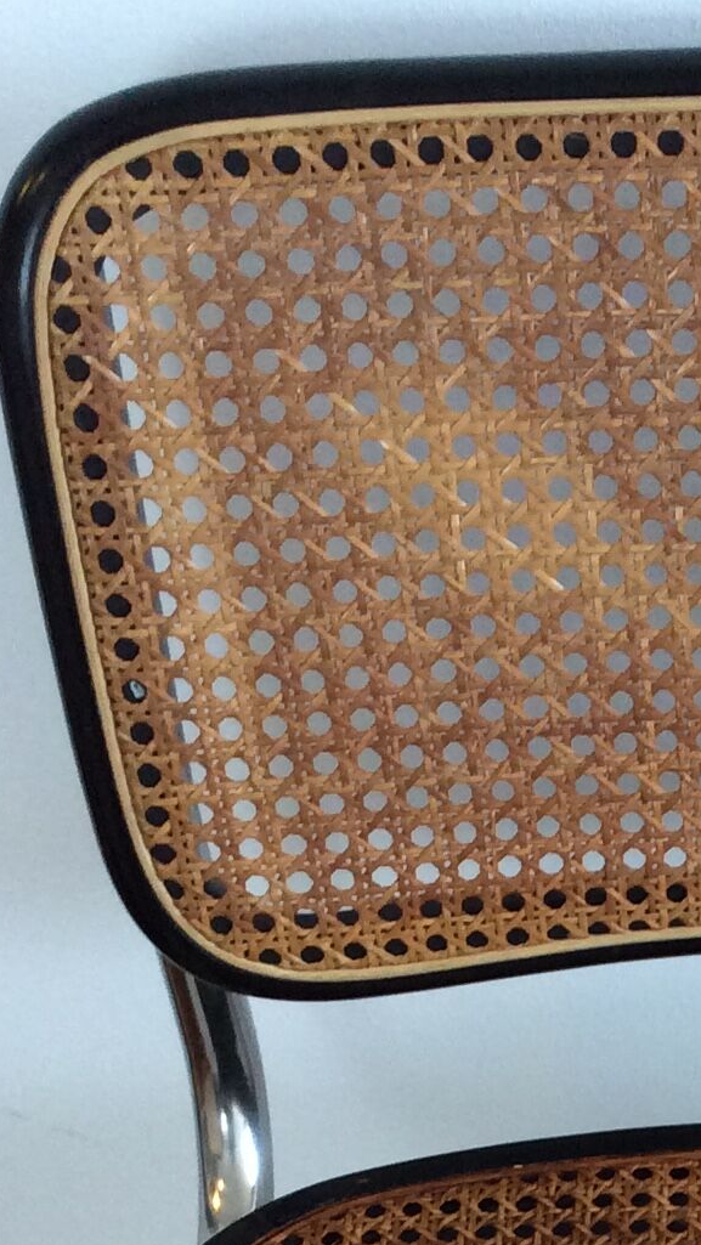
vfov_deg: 22.5
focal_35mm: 88
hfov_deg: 13.2
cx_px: 935
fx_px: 2906
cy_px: 1436
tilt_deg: -48.0
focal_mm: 3.3
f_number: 2.4
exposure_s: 1/25
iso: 100
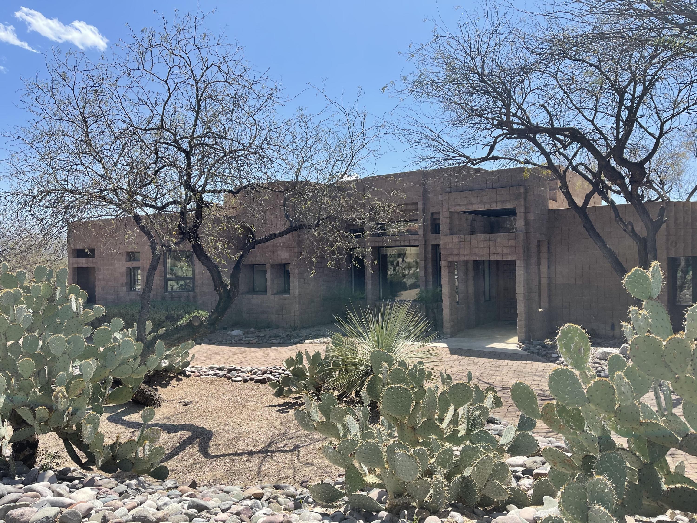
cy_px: 262
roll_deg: +0.0
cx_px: 348
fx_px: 524
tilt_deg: +0.4
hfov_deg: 67.3
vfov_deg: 53.1
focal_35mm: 26
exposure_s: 1/2924
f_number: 1.6
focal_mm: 5.1
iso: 32
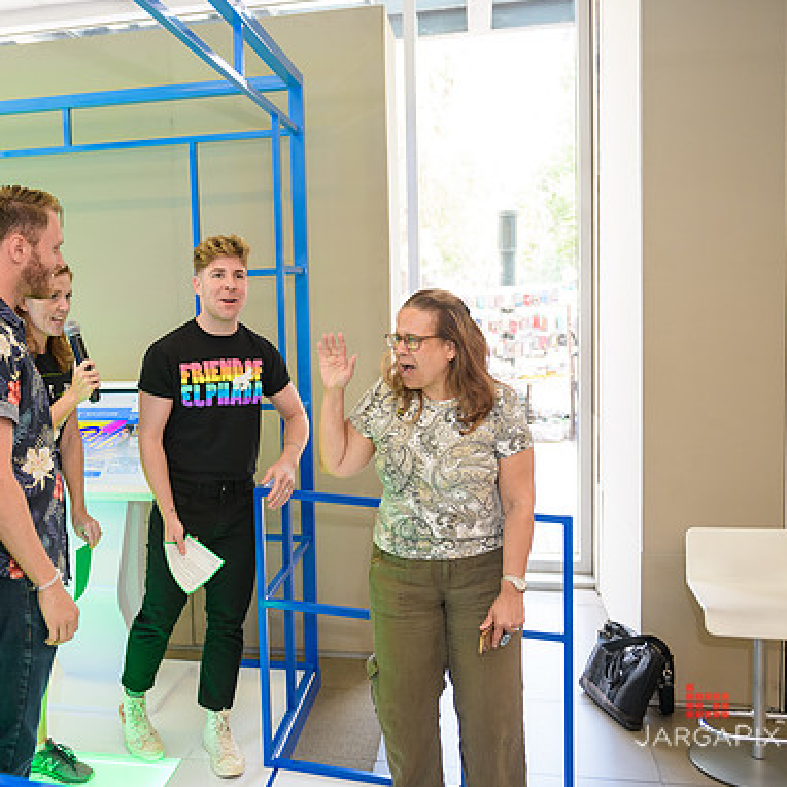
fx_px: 1029
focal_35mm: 40
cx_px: 235
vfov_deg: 41.9
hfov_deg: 41.1
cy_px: 392
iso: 400
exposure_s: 1/125
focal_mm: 31
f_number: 3.2
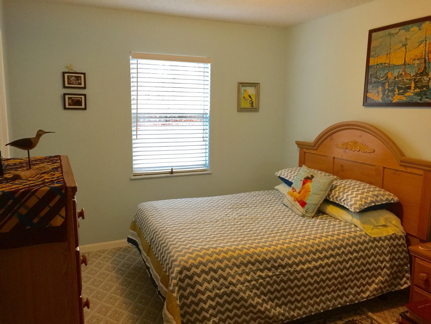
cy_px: 162
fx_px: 361
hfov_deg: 61.7
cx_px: 216
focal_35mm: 29
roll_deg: -1.1
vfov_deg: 48.2
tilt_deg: -10.3
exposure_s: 1/15
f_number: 2.2
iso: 50
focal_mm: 4.15
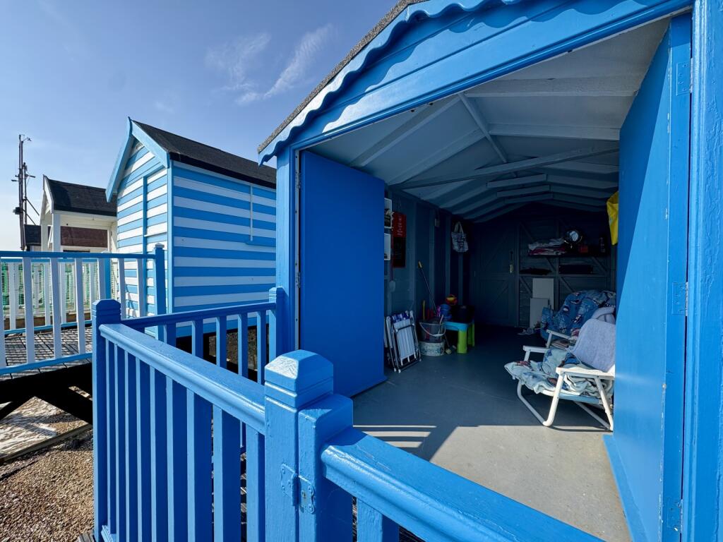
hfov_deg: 102.1
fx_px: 292
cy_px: 271
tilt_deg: +0.2
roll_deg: +0.0
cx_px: 362
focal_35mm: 14
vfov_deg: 85.7
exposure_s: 1/552
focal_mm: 2.22
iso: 40
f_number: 2.2
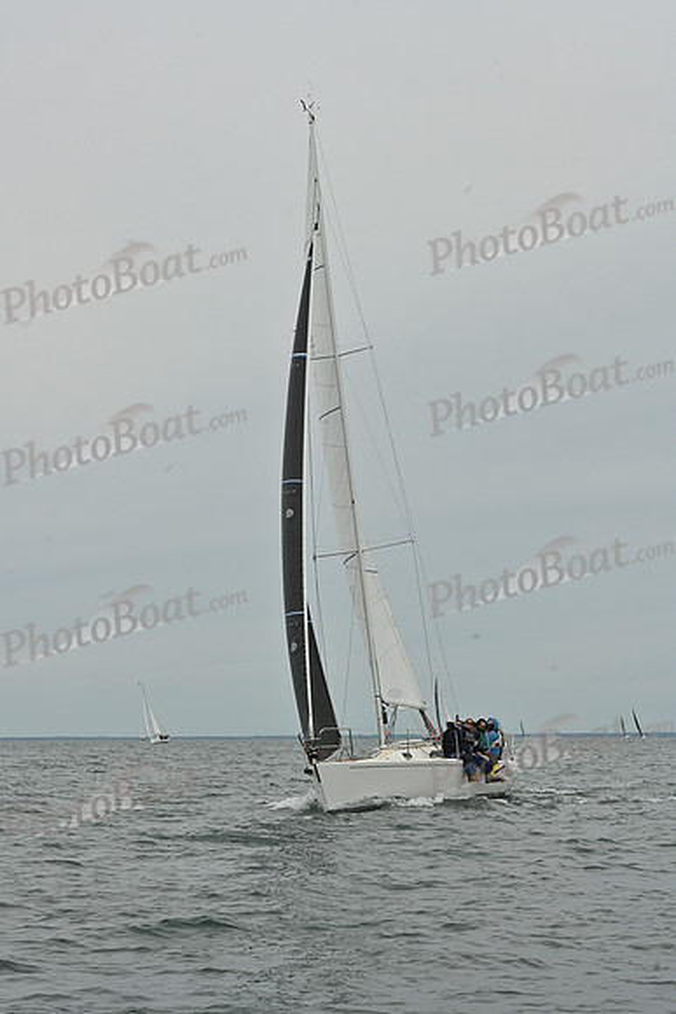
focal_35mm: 95
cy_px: 507
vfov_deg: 21.5
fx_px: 2674
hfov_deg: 14.4
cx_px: 338
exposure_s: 1/1000
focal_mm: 95
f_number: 11
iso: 320
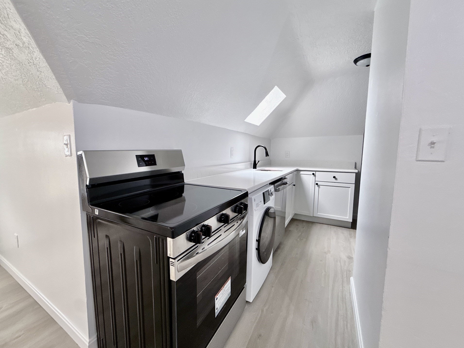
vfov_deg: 81.8
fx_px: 201
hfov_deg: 98.0
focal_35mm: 15
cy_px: 173
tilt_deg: -4.9
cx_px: 218
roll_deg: -0.3
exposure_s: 1/120
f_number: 2.2
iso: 200
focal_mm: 2.22
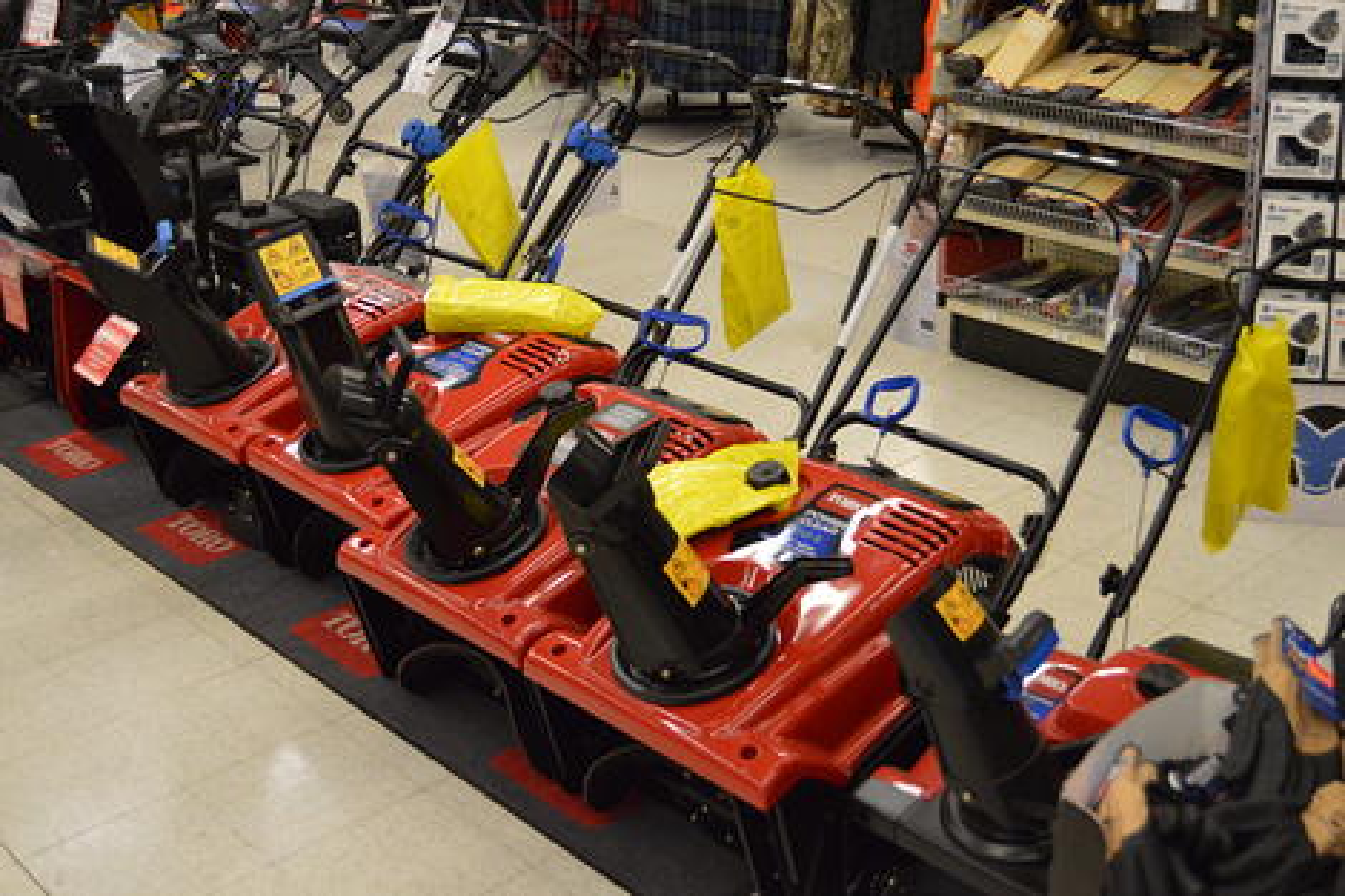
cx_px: 672
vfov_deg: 31.9
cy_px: 448
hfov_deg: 46.4
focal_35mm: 42
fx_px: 1569
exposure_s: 1/500
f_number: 4
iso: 3200
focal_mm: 28
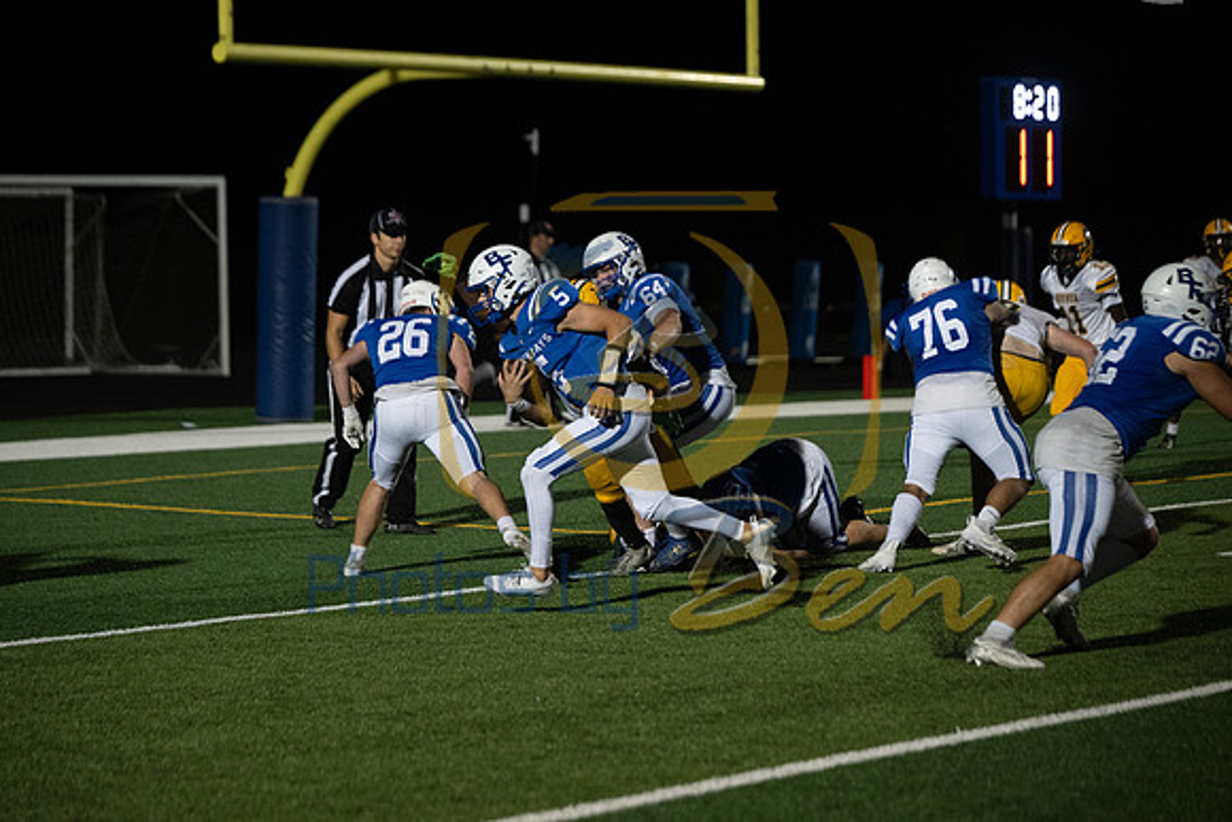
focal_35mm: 115
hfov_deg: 17.8
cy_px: 411
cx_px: 616
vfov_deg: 11.9
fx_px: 3936
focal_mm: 115
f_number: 2.8
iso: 3200
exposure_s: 1/1250
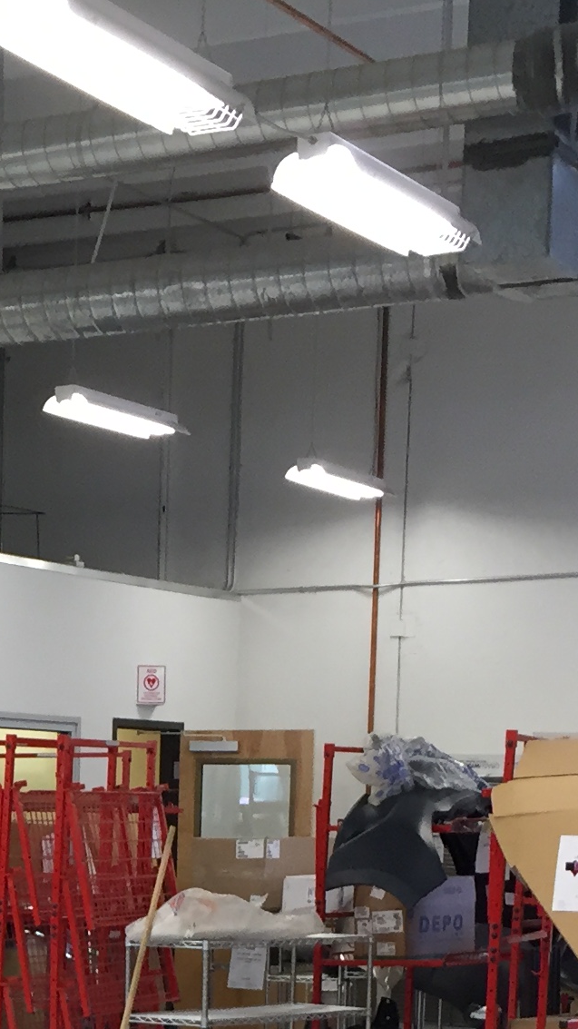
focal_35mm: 91
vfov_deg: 22.4
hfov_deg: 12.9
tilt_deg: -5.7
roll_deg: -0.6
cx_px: -156
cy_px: 1053
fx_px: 2480
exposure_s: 1/30
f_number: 2.2
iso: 32
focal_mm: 4.15
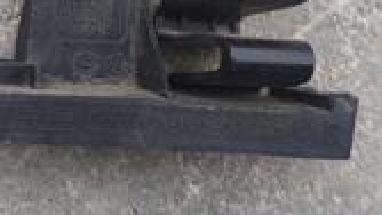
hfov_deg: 29.3
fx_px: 729
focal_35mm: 72
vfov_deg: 15.8
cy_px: -75
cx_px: 156
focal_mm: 5.35
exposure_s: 1/443
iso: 80
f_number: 1.7
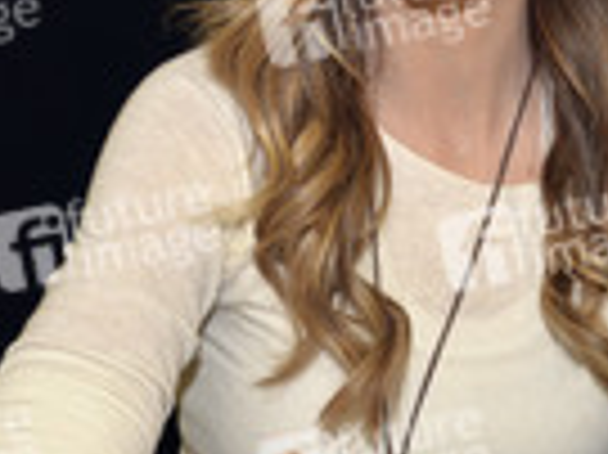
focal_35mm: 103
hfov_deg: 19.0
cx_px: 435
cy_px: 126
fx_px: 1807
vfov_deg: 14.3
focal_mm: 32
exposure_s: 1/60
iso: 1000
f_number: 7.1
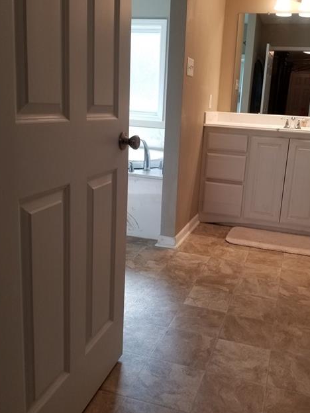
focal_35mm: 32
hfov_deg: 44.0
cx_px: 181
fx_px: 382
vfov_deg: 56.7
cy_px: 190
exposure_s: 1/60
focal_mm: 4.25
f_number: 1.7
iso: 64
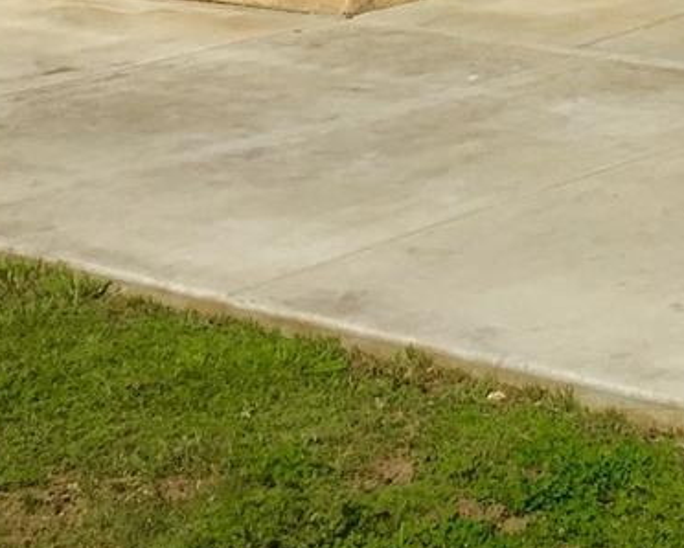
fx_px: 2309
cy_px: -423
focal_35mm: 114
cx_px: 1210
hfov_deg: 14.8
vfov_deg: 12.4
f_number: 2.2
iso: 32
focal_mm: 4.15
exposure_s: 1/3968
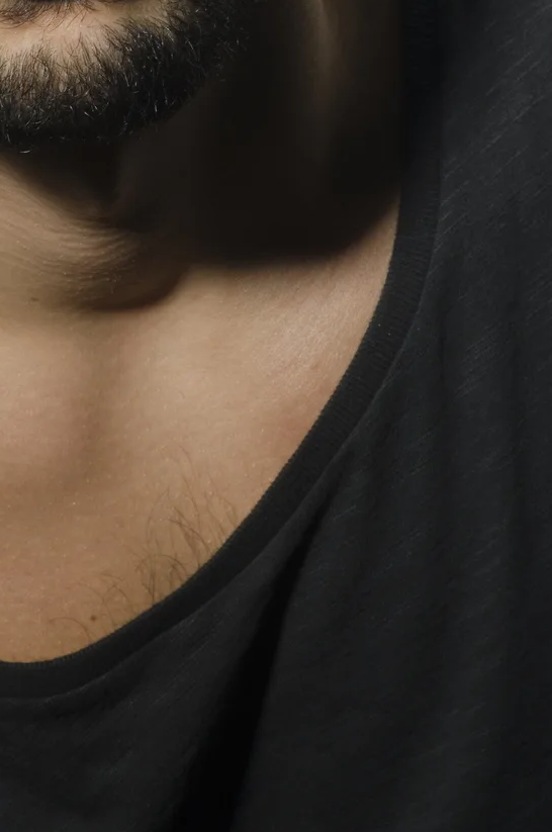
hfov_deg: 4.6
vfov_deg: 6.9
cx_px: 41
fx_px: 6904
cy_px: -42
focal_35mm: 299
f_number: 14
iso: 100
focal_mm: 85
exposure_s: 1/200
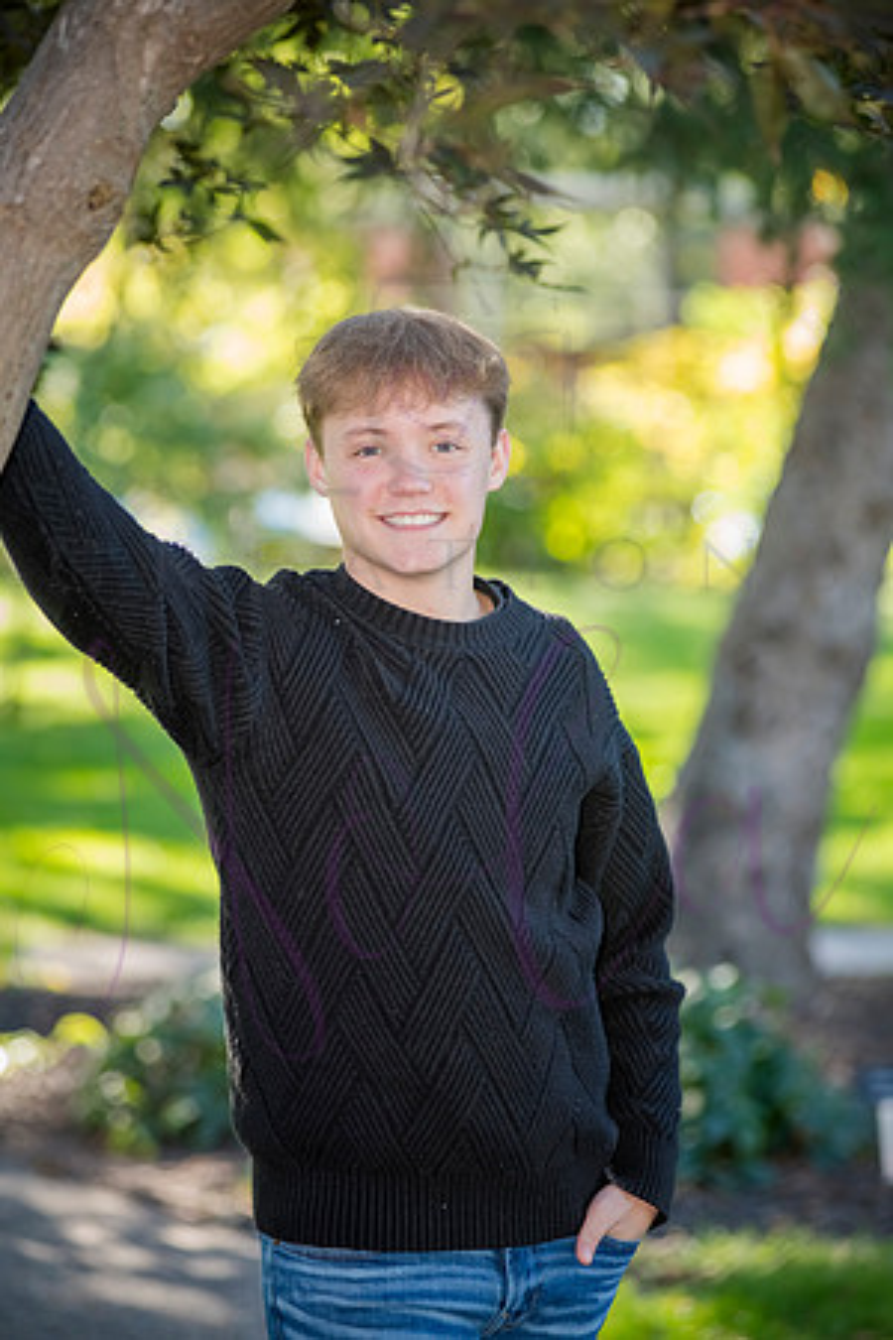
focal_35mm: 125
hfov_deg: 11.0
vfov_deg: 16.4
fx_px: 4651
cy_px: 670
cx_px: 446
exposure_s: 1/320
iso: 800
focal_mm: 125
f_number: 3.5
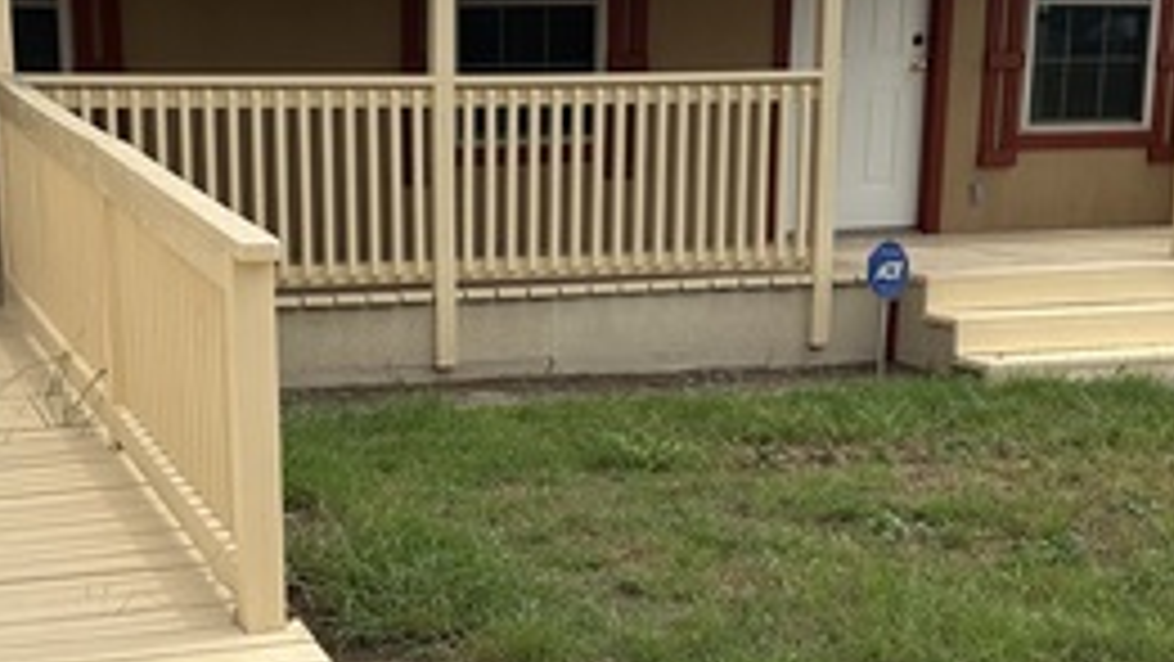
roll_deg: +1.6
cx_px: 382
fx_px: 1993
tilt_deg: -13.3
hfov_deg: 32.5
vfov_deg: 18.7
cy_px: 513
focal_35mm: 64
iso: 80
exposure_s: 1/6623
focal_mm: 6.86
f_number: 1.78
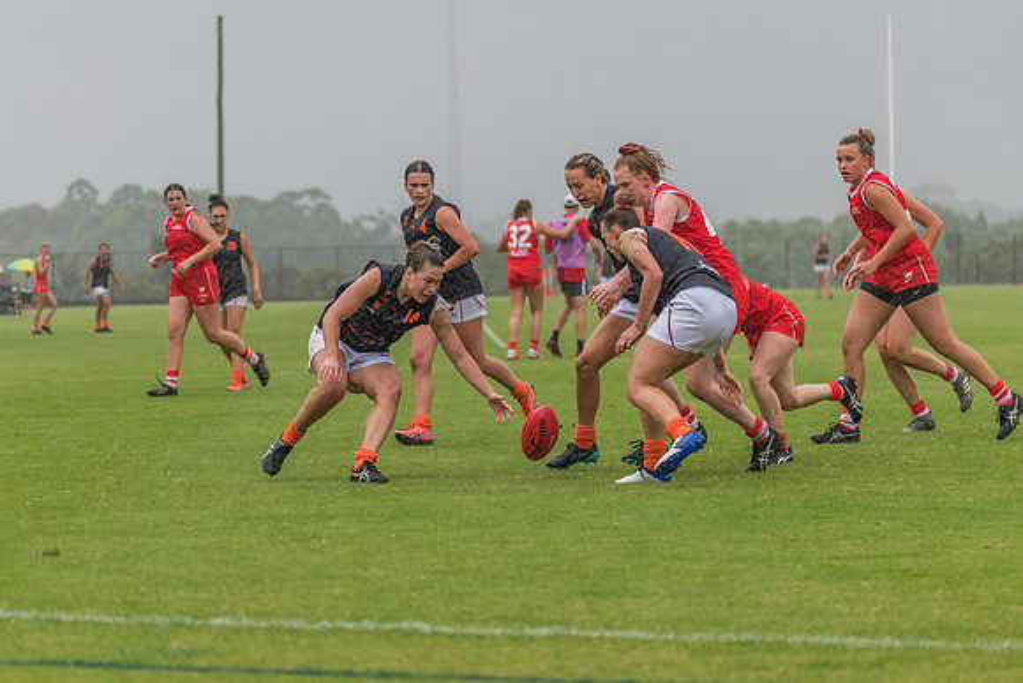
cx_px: 491
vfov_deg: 8.6
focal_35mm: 159
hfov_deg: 12.9
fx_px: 4530
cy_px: 336
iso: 720
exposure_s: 1/1600
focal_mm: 150
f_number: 5
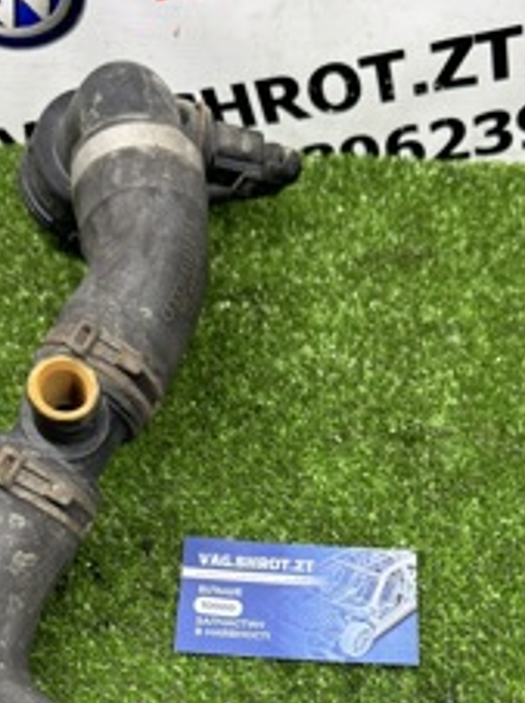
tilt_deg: -60.2
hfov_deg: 28.5
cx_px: 289
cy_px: 638
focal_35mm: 51
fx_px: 1033
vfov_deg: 35.3
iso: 125
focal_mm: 6.76
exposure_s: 1/100
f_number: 1.78
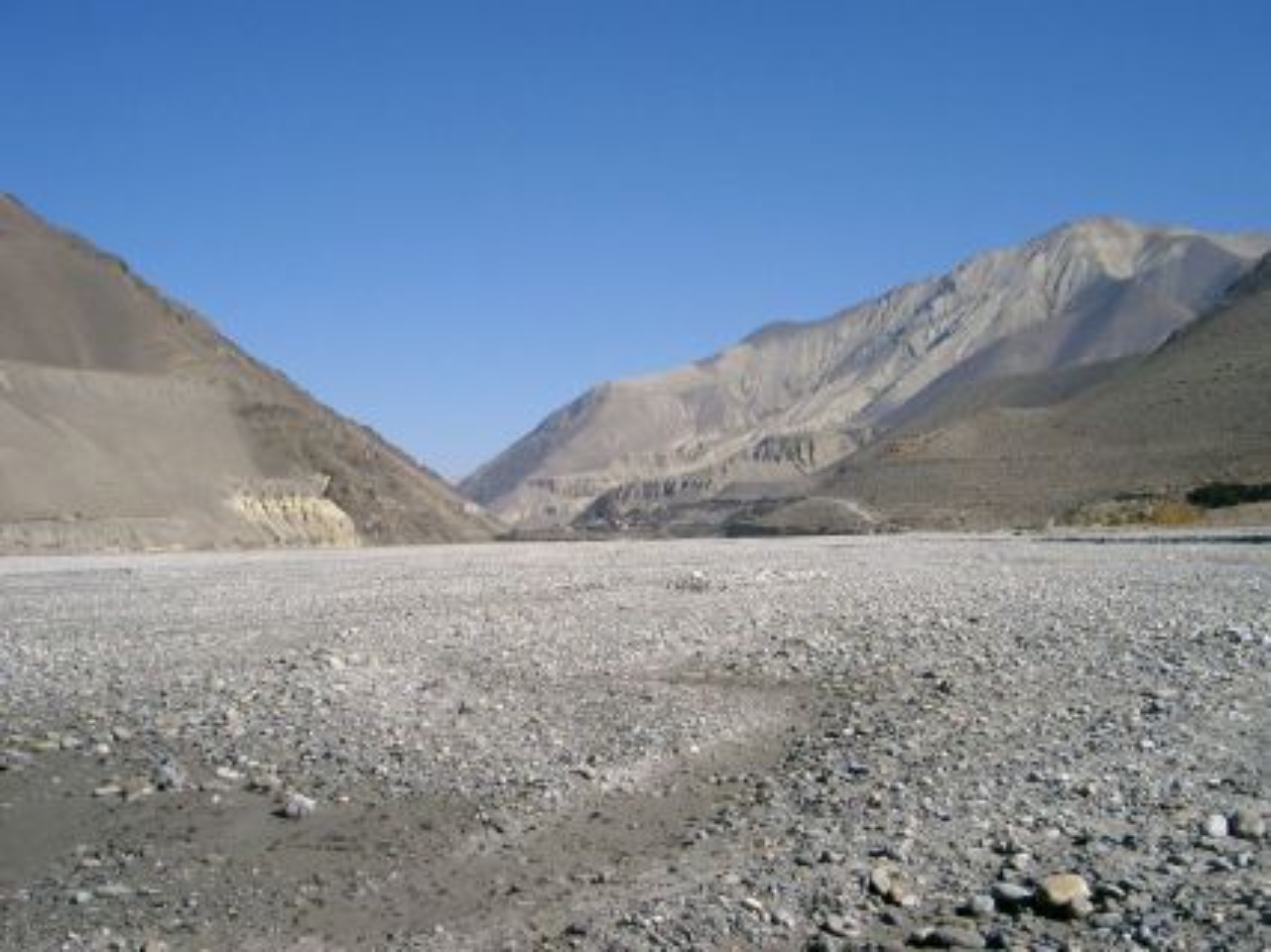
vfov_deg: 36.8
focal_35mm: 39
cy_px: 476
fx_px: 1432
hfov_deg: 47.9
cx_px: 636
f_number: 4.8
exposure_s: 1/1000
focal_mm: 8
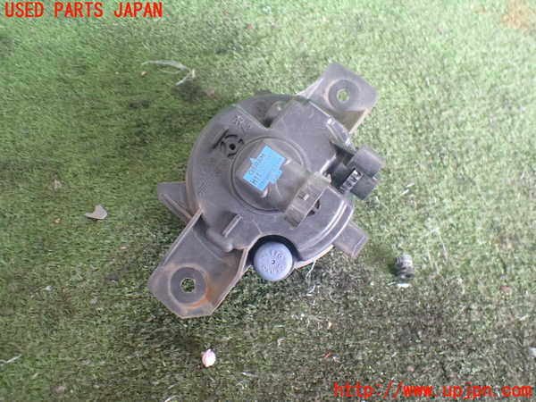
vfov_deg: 46.8
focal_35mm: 30
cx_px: 268
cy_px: 201
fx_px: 465
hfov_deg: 60.0
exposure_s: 1/80
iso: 800
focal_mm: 5.4
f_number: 2.3
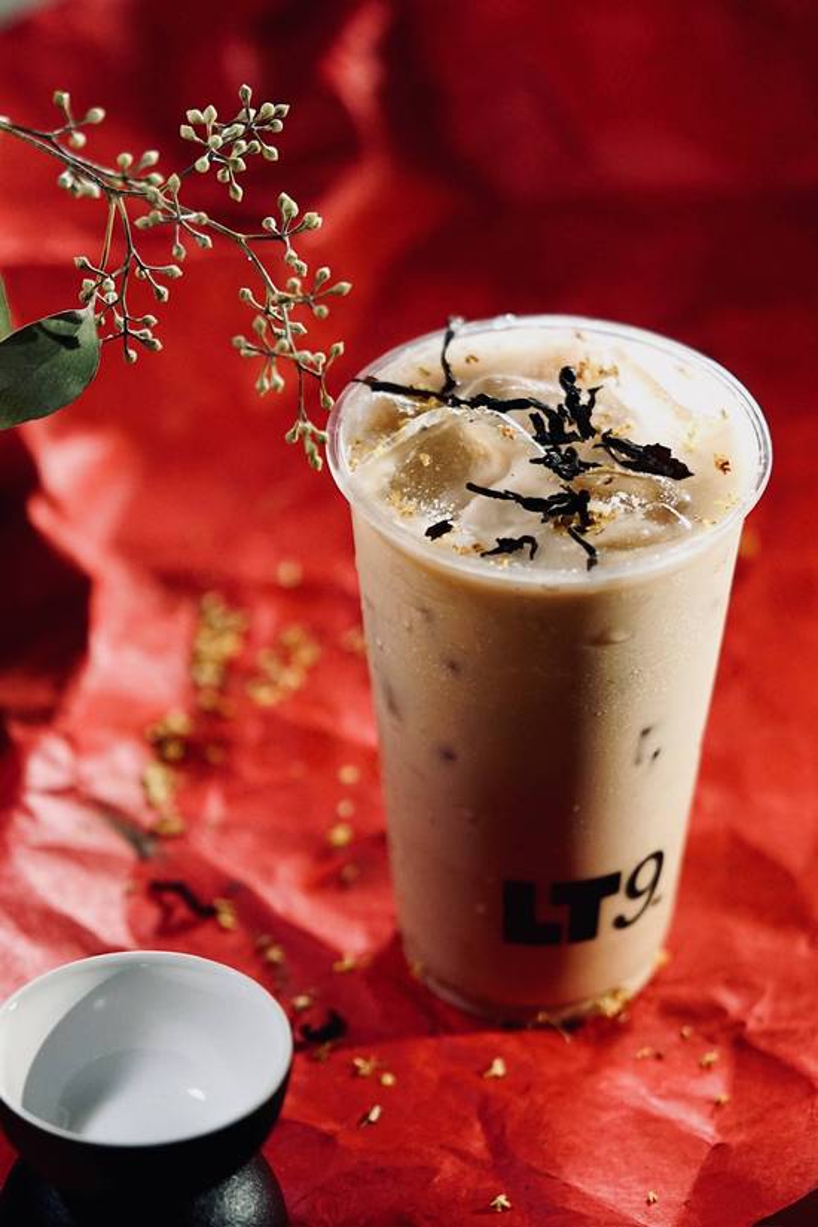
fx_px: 3067
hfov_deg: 15.2
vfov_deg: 22.6
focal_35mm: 90
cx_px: 409
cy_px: 614
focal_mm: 90
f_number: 2.8
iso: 1600
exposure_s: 1/160
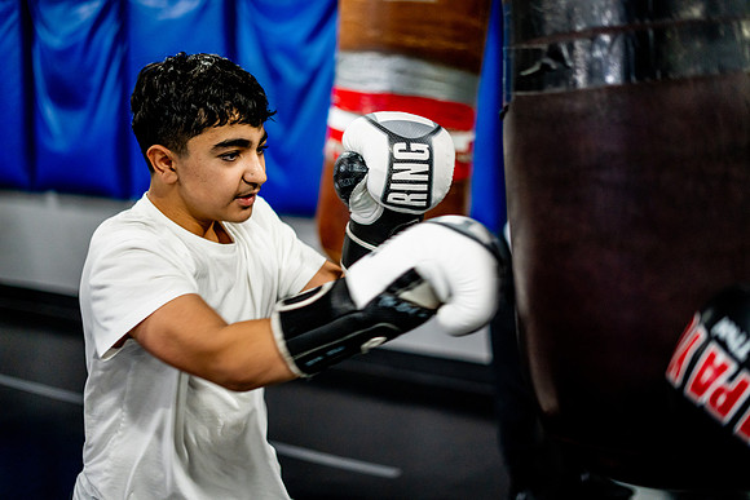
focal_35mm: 50
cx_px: 375
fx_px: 1042
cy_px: 250
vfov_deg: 27.0
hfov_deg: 39.6
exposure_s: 1/500
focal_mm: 50
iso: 3200
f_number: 1.8
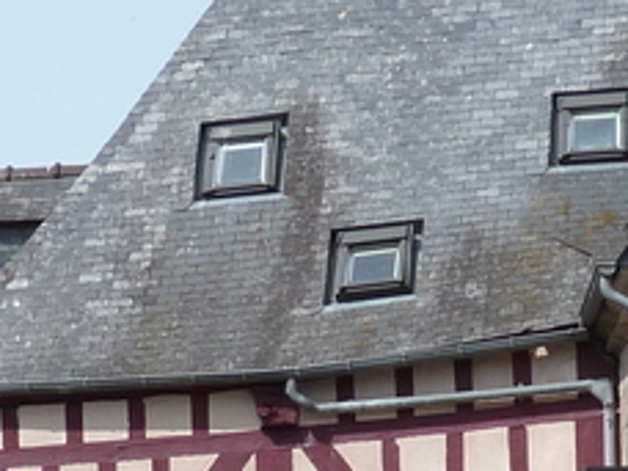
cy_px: 956
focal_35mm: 310
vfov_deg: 4.7
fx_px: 5624
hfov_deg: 6.4
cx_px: 229
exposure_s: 1/500
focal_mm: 9.7
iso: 80
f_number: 4.5
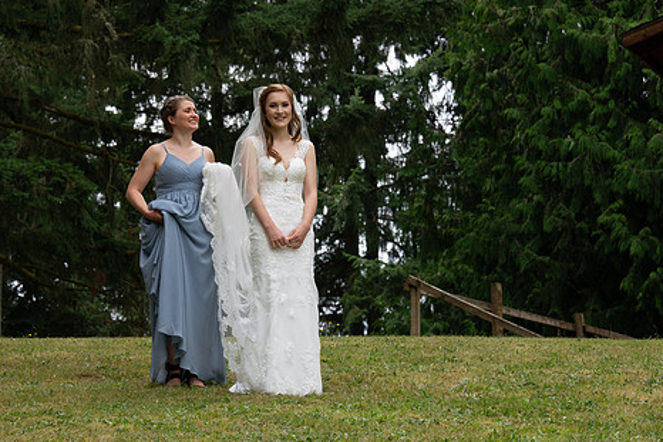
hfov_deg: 12.2
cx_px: 258
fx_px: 3095
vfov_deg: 8.2
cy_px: 232
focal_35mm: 168
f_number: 13
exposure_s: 1/320
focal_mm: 135
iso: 800
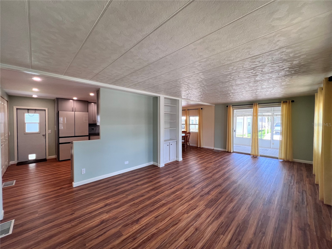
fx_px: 125
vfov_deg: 89.9
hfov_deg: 106.2
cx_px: 166
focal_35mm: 13
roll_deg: -0.4
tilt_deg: -1.3
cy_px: 124
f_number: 1.8
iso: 100
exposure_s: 1/120
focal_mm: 1.57
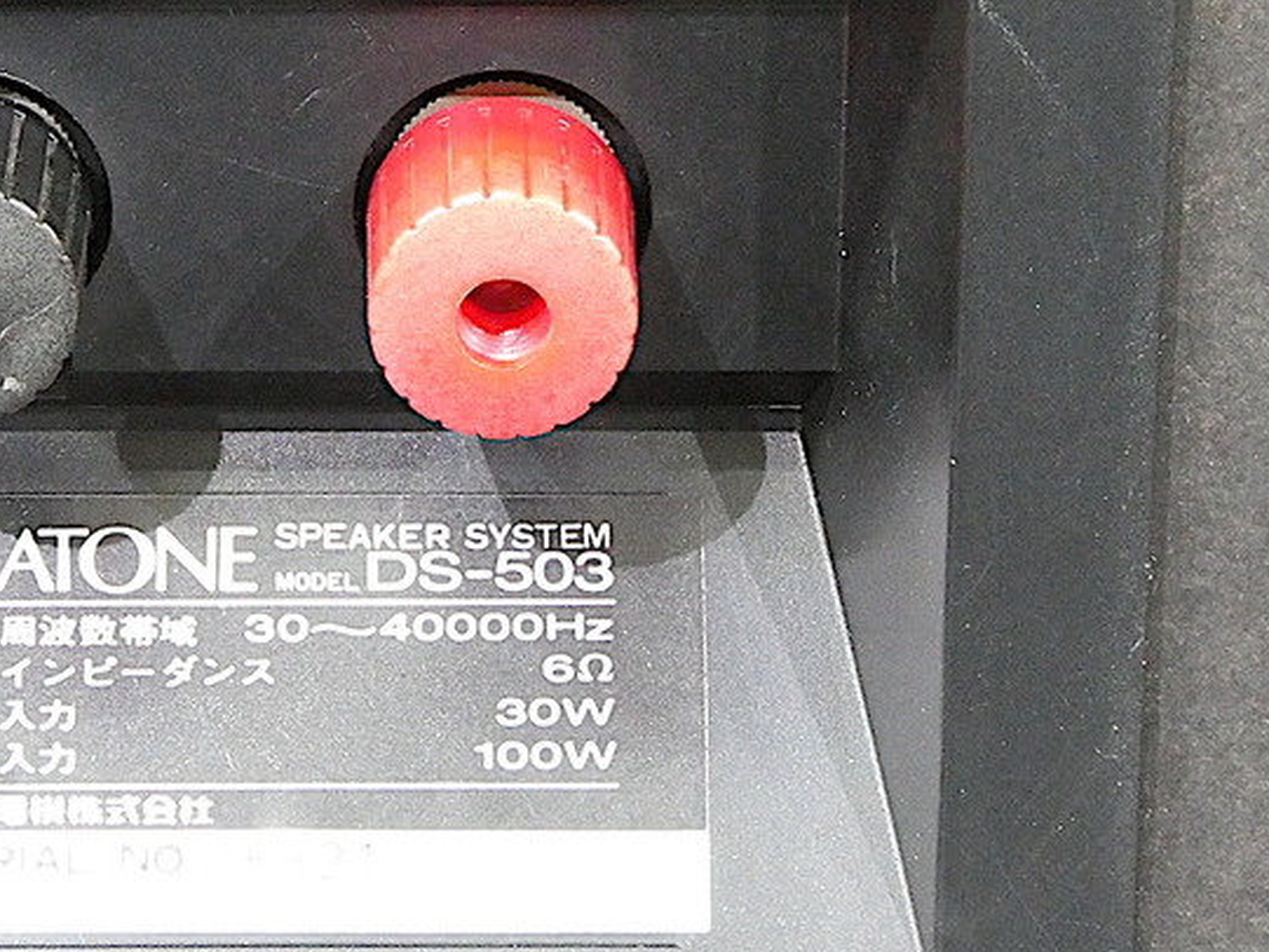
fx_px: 7480
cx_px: 209
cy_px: 431
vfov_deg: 7.3
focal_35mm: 204
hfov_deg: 9.7
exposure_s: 1/5
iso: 1600
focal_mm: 20.6
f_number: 5.1
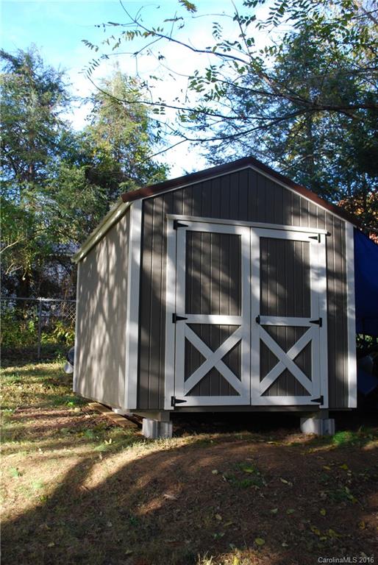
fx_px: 565
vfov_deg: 53.1
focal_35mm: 36
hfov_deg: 37.0
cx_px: 189
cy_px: 282
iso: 200
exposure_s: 1/125
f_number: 5.6
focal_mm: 24
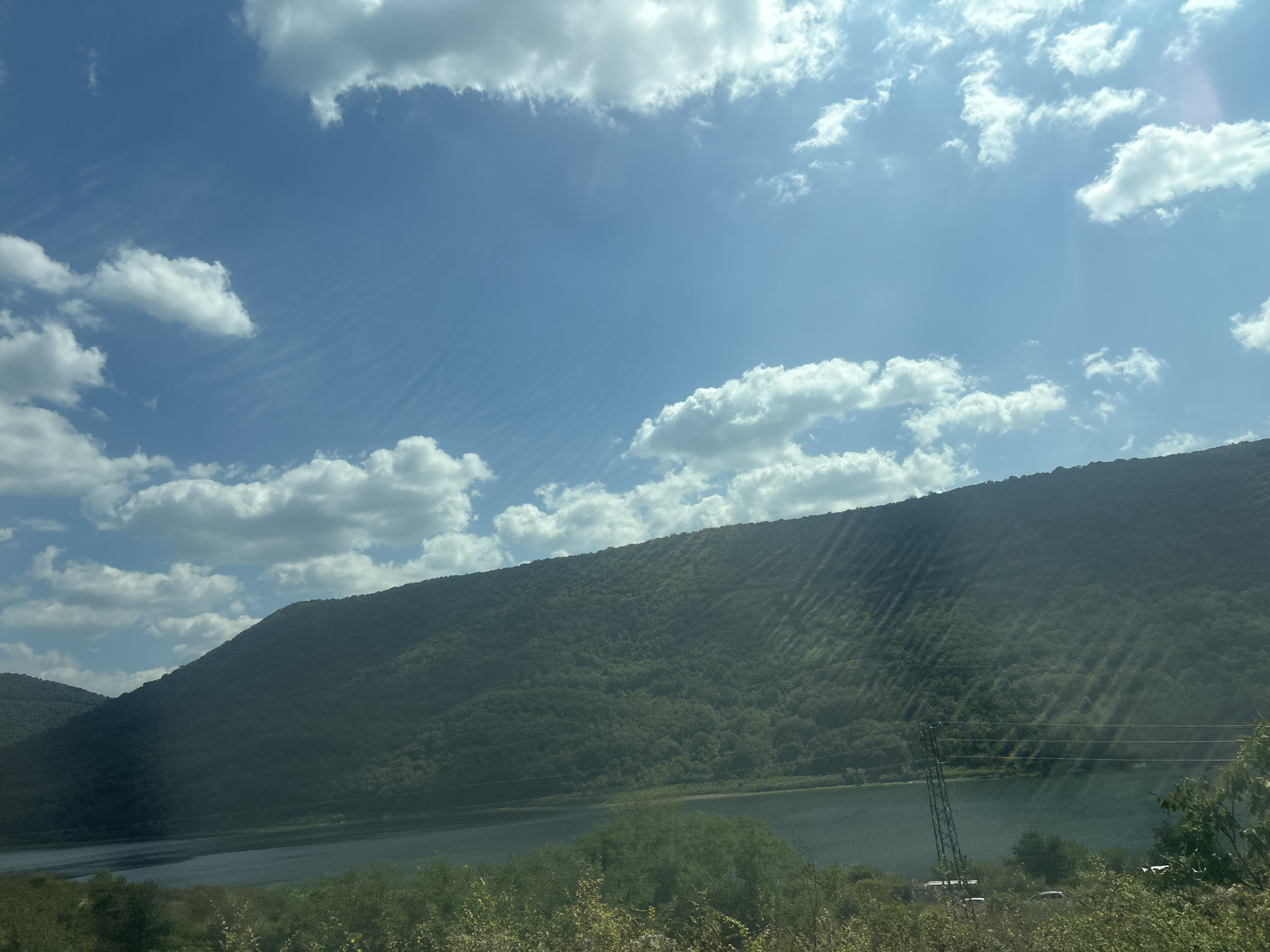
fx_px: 954
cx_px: 635
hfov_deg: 67.3
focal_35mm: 26
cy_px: 476
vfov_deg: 53.1
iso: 50
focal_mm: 5.96
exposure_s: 1/7692
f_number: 1.6
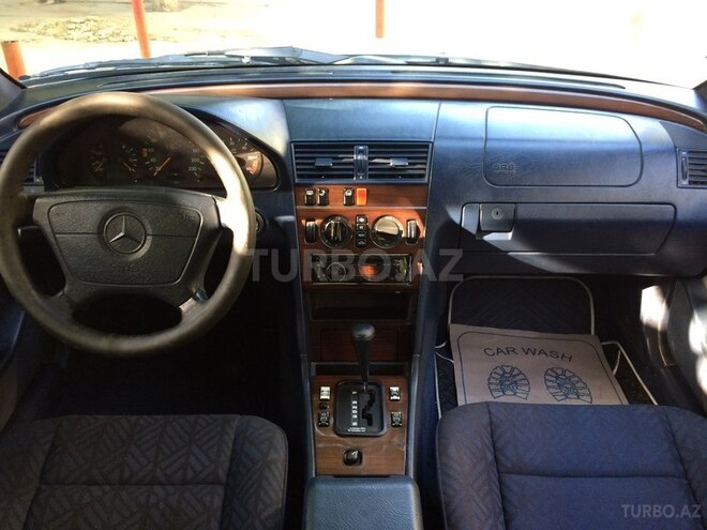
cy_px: 265
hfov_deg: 61.7
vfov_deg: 48.2
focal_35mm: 29
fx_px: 592
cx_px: 354
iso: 125
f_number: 2.2
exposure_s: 1/33
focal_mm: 4.15
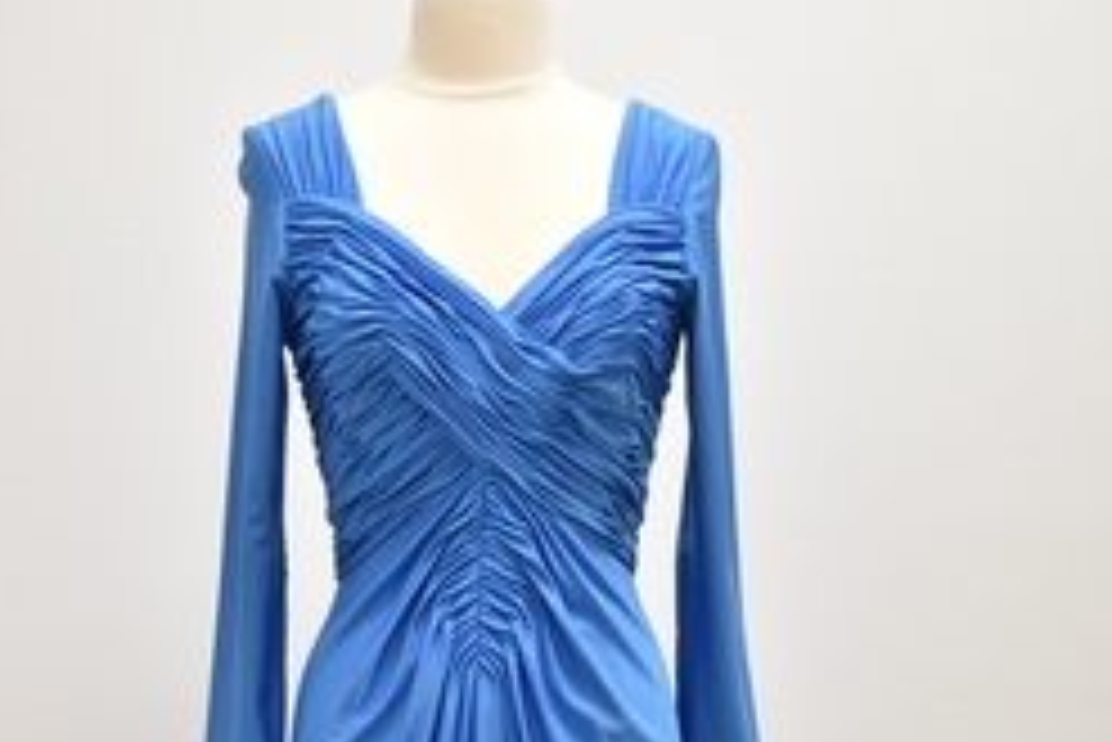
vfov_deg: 17.9
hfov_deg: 28.4
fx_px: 2194
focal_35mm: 71
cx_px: 527
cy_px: 976
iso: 1000
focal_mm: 26
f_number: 4.5
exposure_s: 1/80
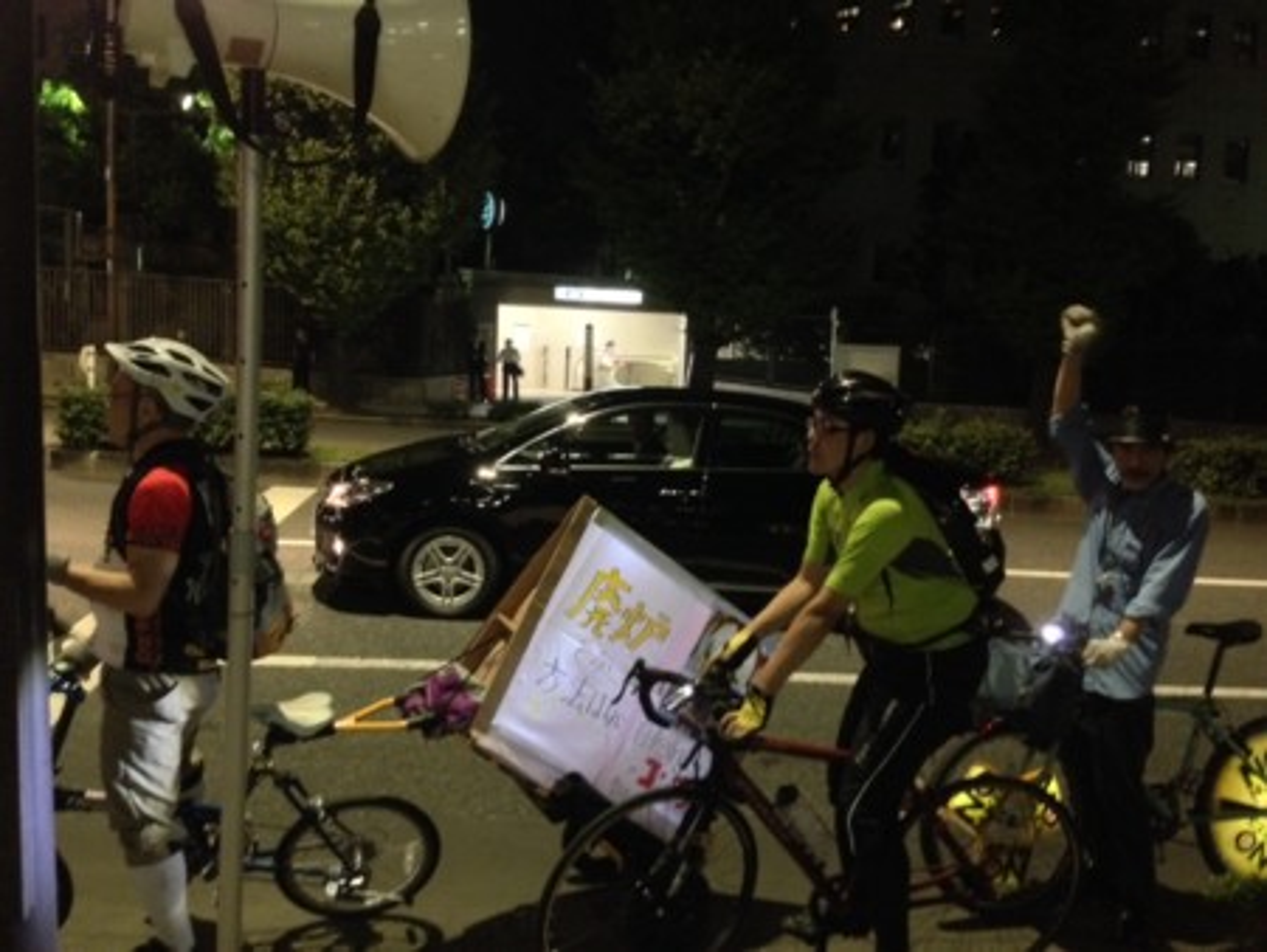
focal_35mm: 33
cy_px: 476
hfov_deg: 55.3
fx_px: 1208
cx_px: 634
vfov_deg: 43.0
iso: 800
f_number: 2.4
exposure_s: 1/15
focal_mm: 4.12
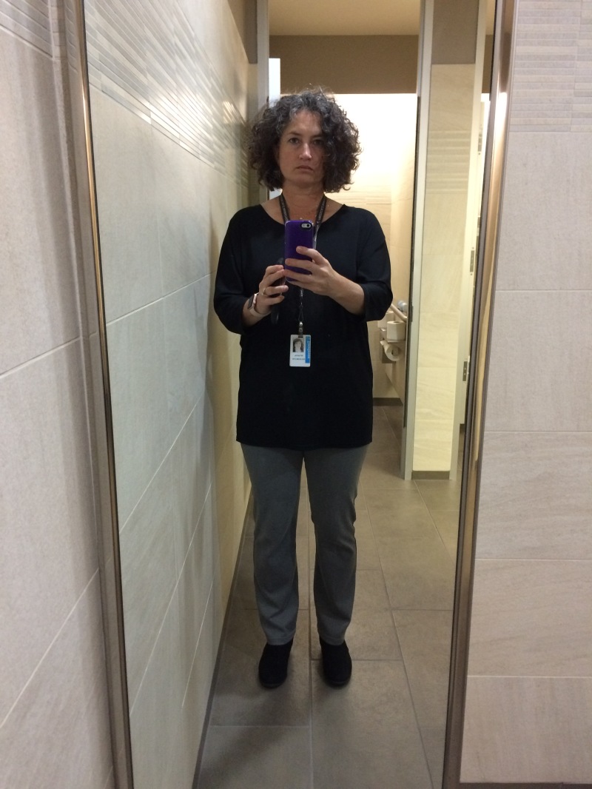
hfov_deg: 48.2
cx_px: 296
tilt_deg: -15.7
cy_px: 394
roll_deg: +1.8
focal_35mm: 29
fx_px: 661
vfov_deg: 61.6
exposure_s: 1/24
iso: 250
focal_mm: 4.15
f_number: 2.2
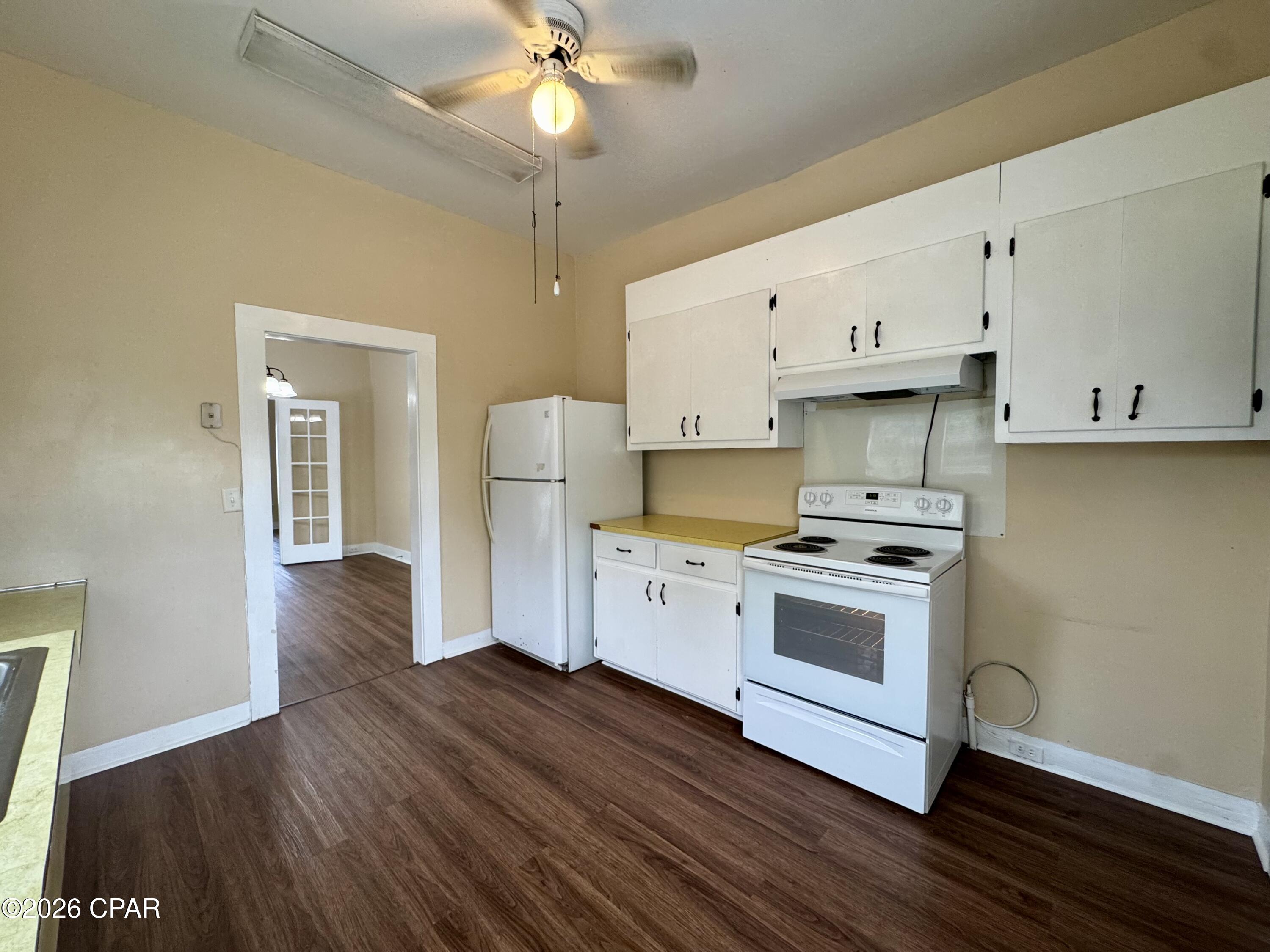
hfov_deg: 102.1
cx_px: 635
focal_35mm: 14
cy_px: 476
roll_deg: +0.2
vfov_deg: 85.7
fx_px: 514
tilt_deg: -2.9
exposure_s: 1/120
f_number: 2.2
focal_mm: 2.22
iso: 160
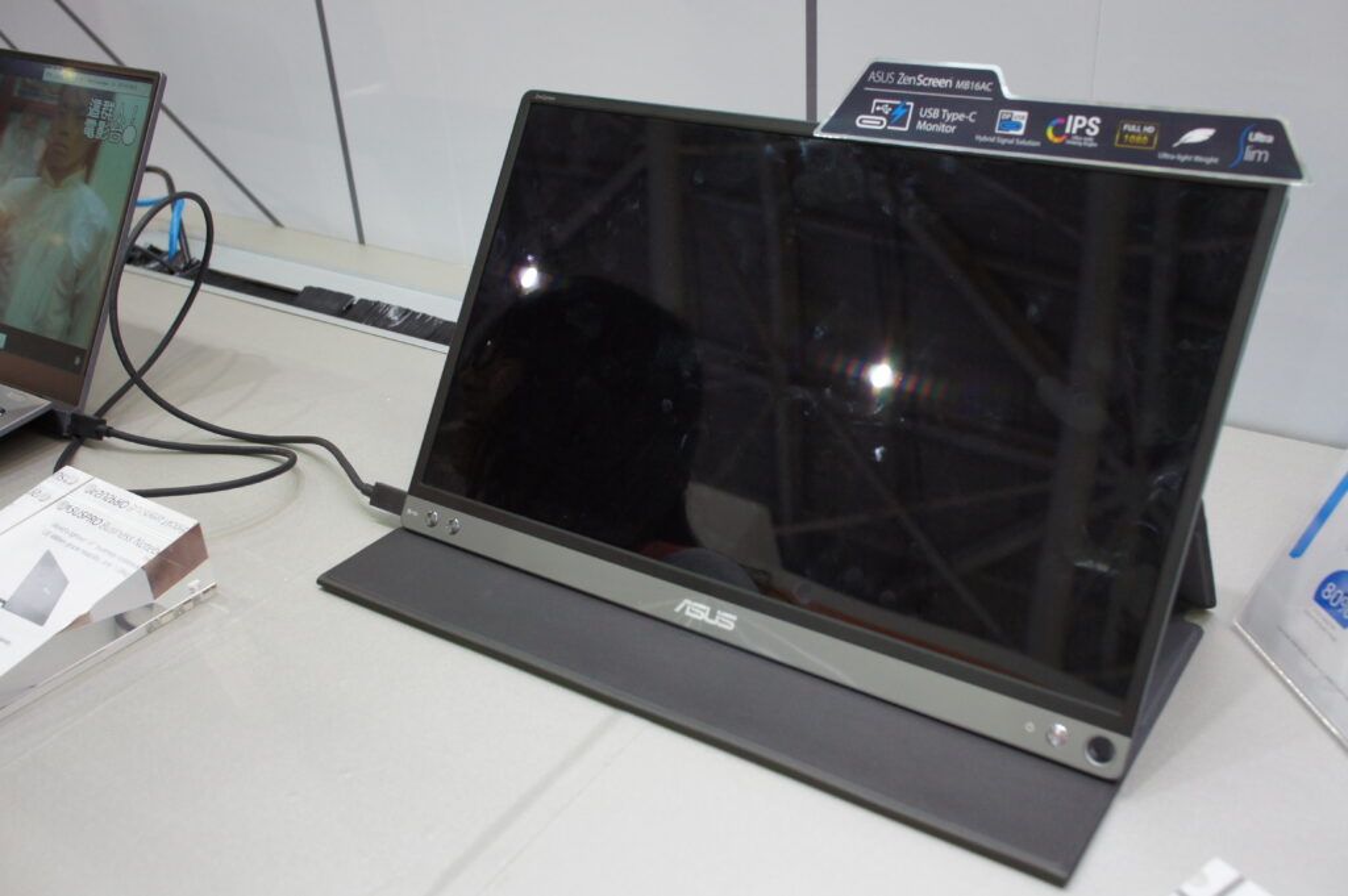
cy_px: 448
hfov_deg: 53.2
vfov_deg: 36.8
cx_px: 674
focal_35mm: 36
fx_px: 1347
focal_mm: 24
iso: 800
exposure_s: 1/40
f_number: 4.5
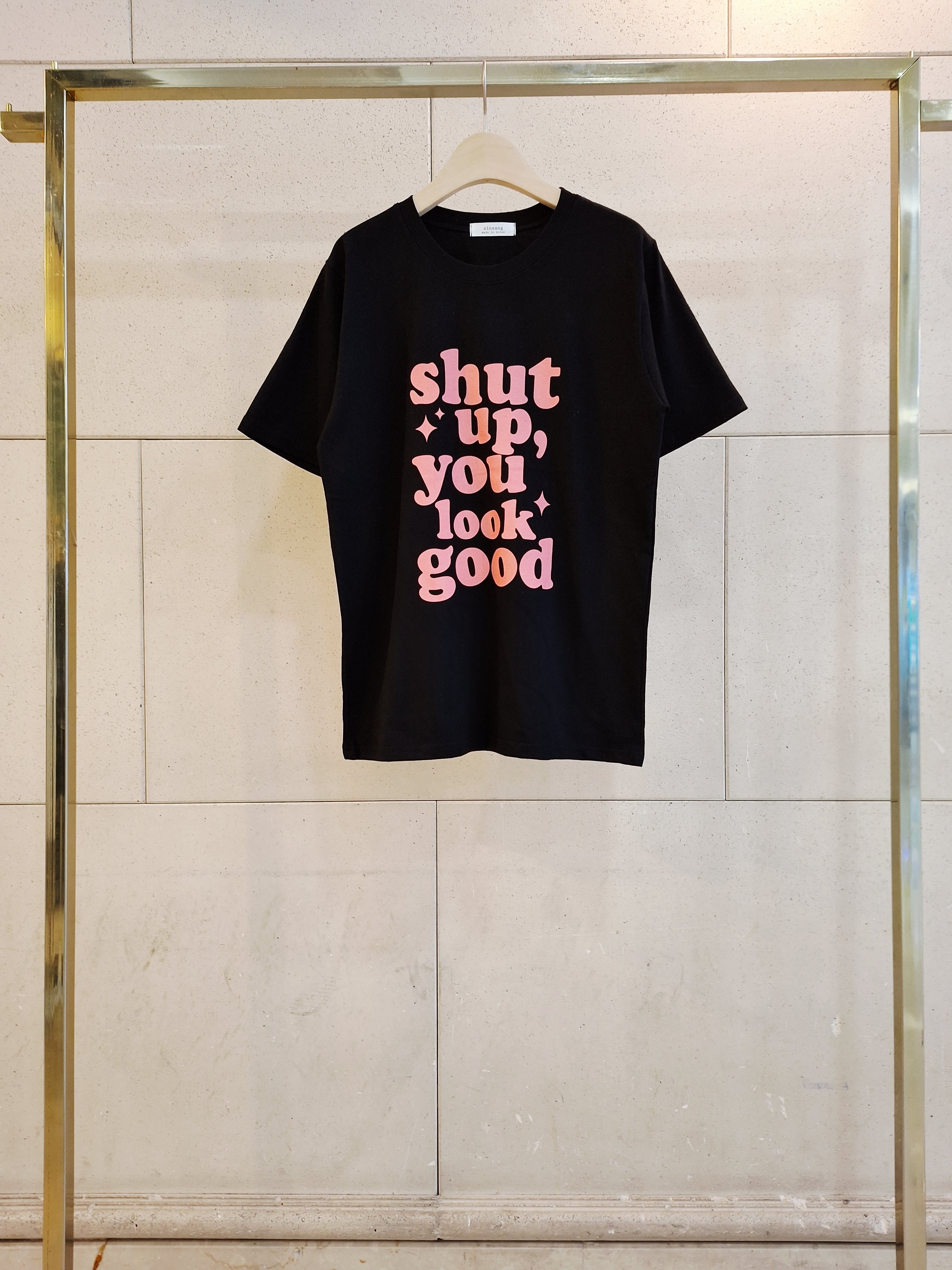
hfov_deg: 54.9
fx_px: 917
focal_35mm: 25
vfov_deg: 69.4
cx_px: 476
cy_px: 635
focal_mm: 5.23
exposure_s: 1/60
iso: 160
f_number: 1.8
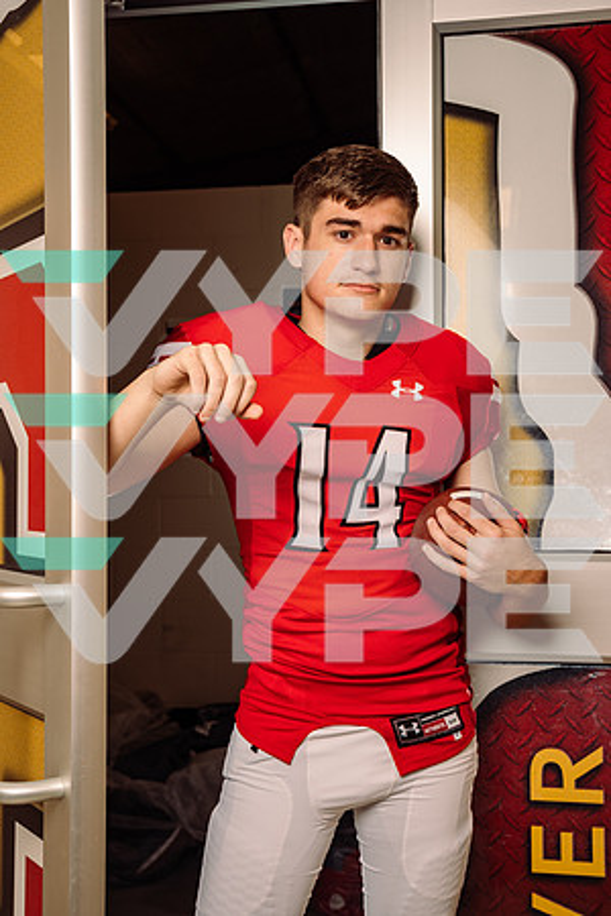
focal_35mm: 47
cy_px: 458
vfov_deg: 41.9
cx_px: 306
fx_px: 1196
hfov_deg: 28.6
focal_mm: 47
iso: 320
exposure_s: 1/200
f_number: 7.1
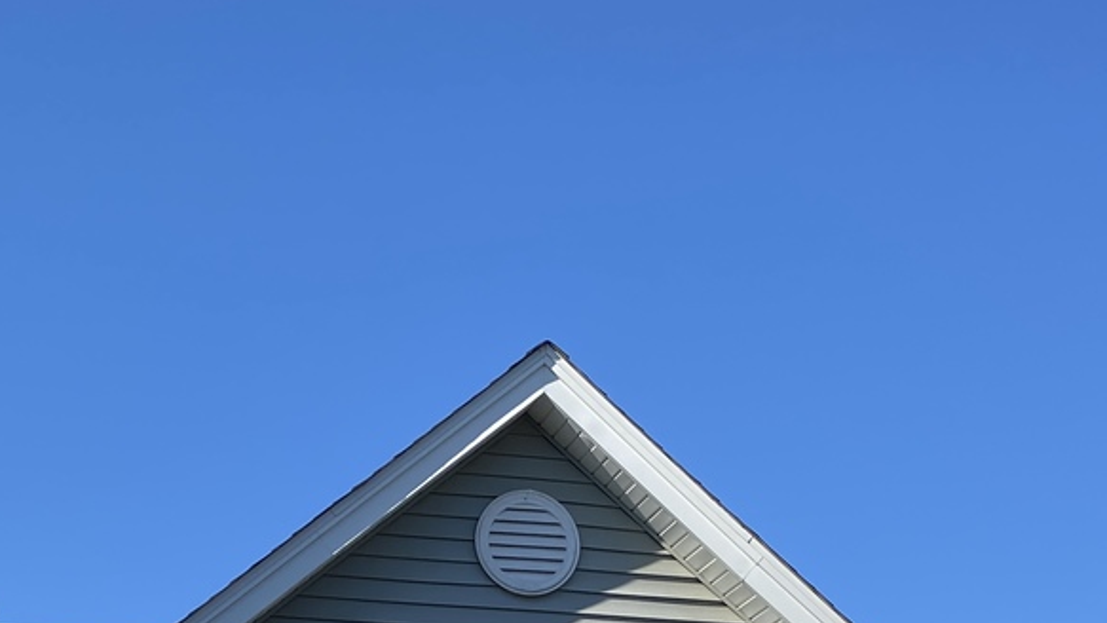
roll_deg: +0.1
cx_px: 338
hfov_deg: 29.9
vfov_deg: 15.8
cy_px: 936
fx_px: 2055
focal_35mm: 70
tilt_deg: +7.6
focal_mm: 4.25
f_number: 1.8
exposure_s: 1/2463
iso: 32
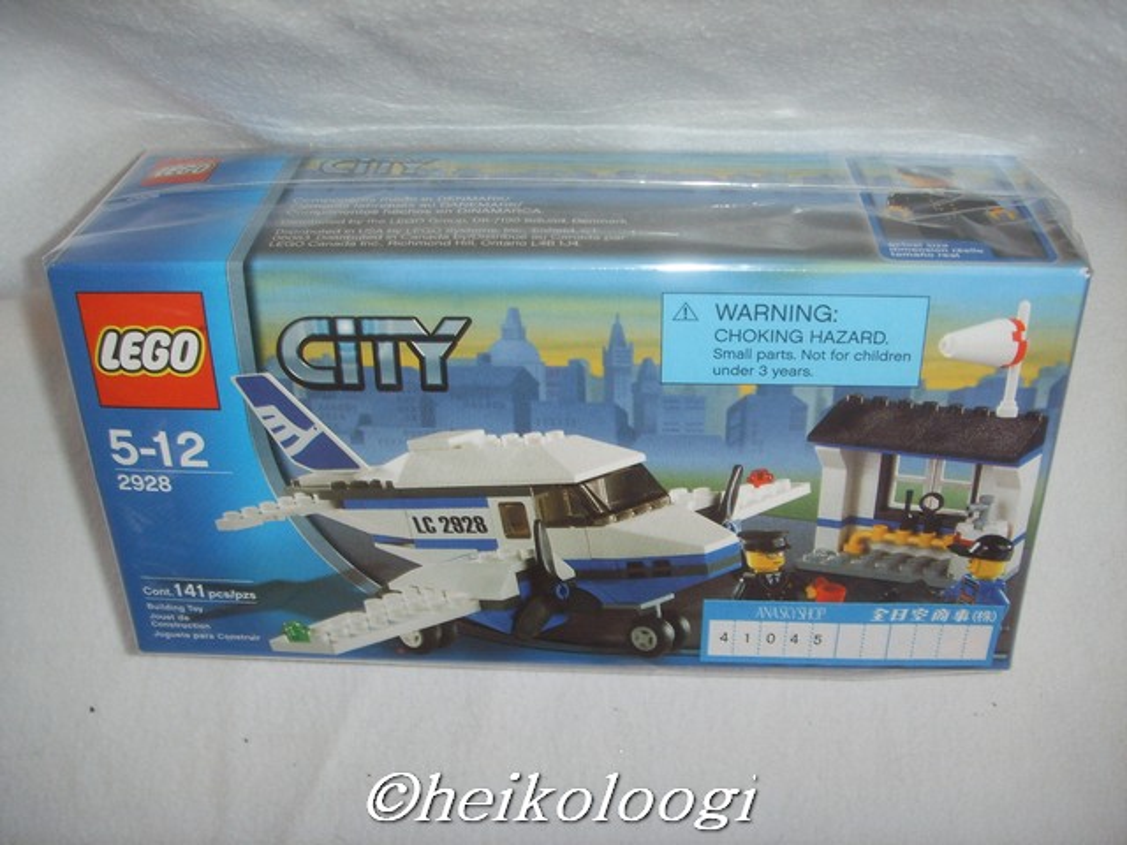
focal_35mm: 39
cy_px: 422
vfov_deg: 36.8
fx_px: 1270
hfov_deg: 47.9
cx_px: 564
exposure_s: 1/45
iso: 100
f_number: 3.5
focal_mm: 6.6
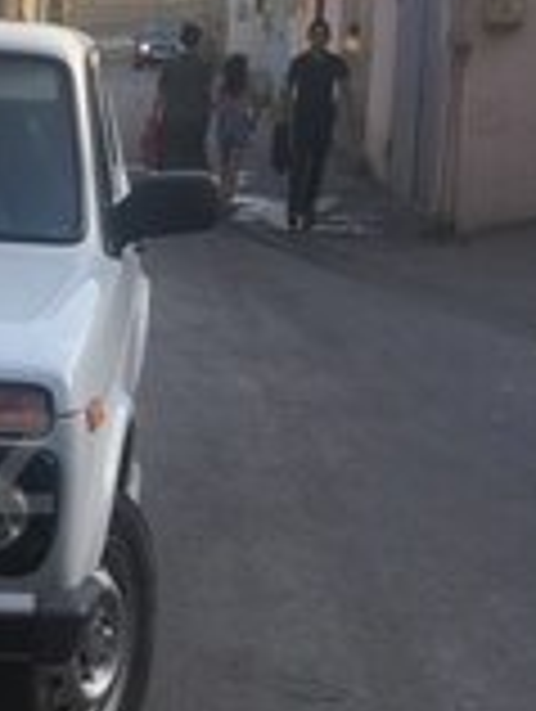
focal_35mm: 91
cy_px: 464
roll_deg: +0.2
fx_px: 1874
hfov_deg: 15.0
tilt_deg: -13.3
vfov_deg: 21.4
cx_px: -293
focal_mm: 4.15
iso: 25
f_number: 2.2
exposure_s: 1/541
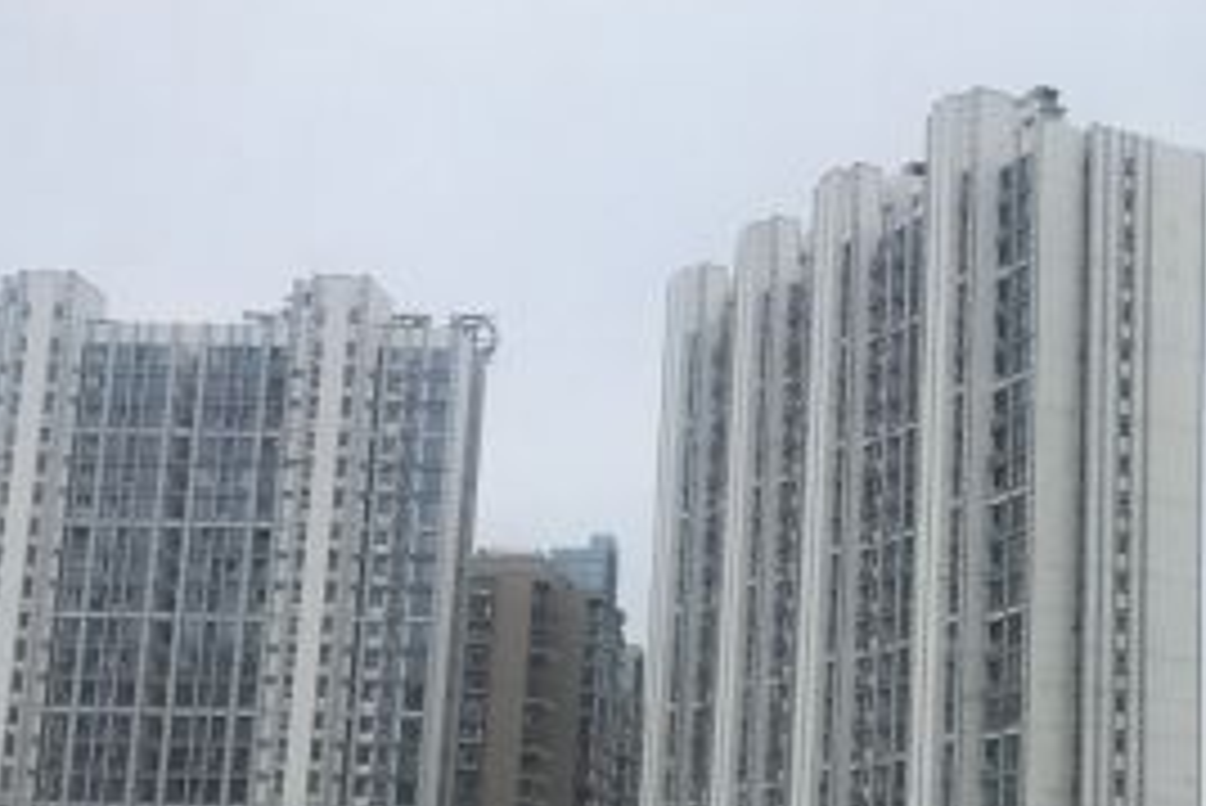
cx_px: 1098
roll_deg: -0.8
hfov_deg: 25.7
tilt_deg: +14.3
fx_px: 2547
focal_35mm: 76
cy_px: 547
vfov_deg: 17.9
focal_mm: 3.99
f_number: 1.8
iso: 20
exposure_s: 1/538
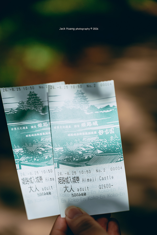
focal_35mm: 70
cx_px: 78
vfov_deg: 28.8
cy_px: 118
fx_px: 458
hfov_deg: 19.5
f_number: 2.8
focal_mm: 70
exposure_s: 1/1600
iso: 100
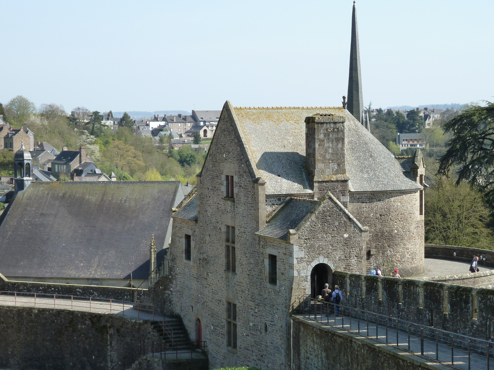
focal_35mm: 90
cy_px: 185
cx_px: 247
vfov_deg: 16.4
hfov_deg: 21.8
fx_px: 1284
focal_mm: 14.7
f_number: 4.3
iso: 125
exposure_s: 1/320
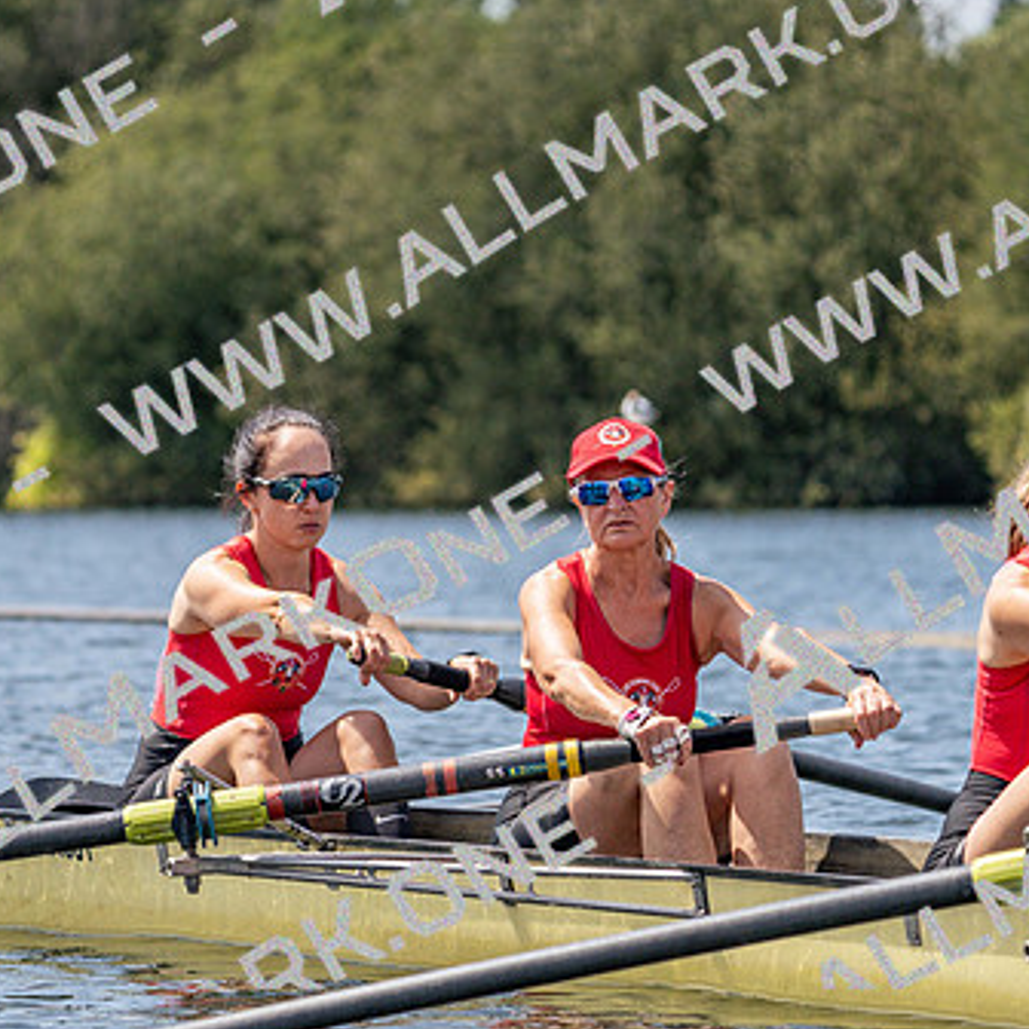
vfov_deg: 5.9
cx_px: 478
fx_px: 9955
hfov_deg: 5.9
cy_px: 464
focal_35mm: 296
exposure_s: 1/2000
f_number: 5.6
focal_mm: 202
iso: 320
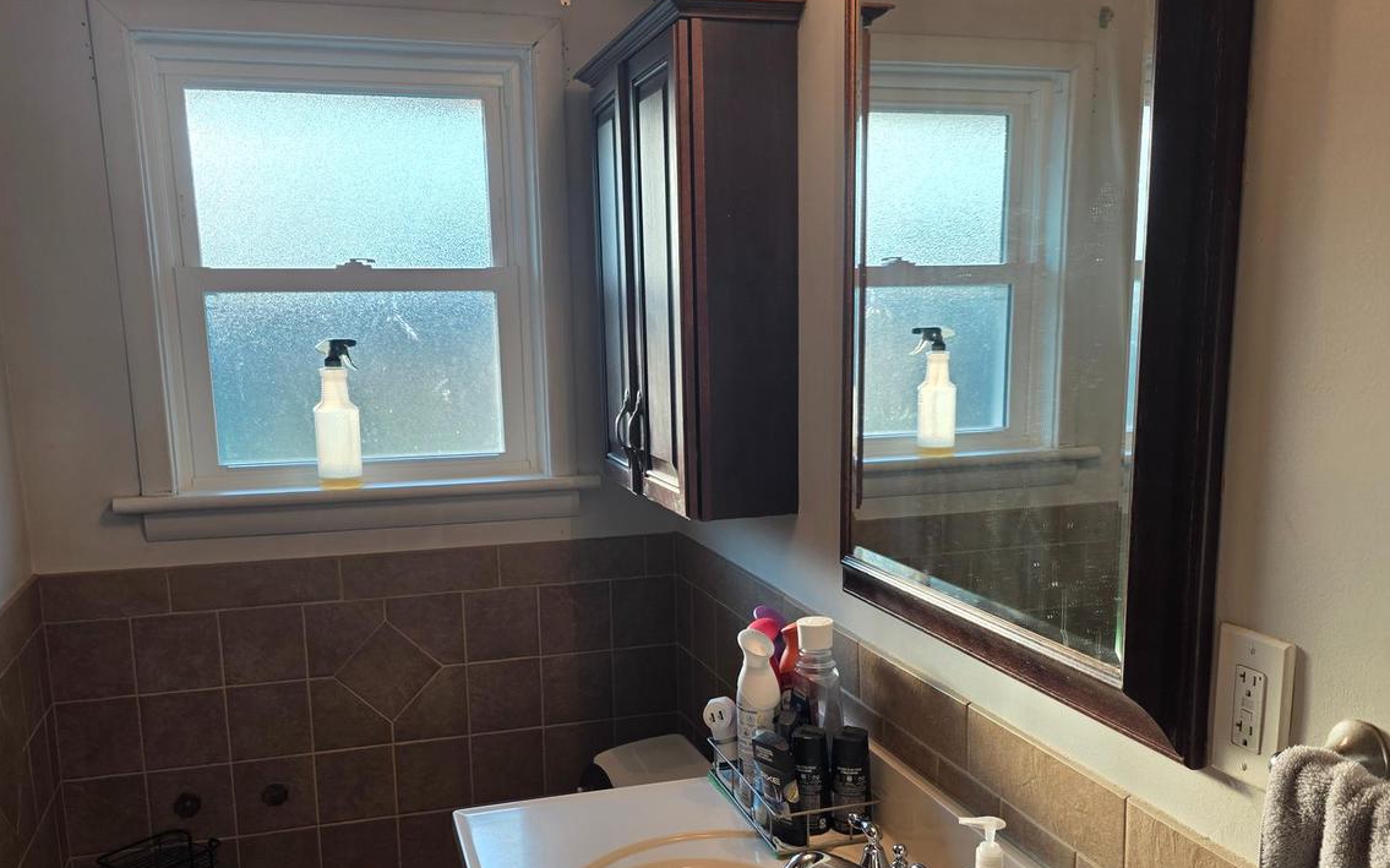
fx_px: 1250
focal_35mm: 33
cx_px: 687
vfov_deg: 37.9
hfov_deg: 58.1
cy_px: 569
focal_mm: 6.25
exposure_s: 1/120
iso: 50
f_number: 1.7
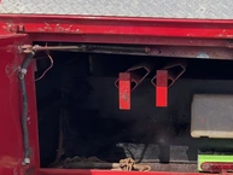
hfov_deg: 31.3
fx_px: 404
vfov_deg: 24.4
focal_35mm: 60
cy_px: 111
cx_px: 187
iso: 25
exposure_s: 1/781
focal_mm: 3
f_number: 1.8
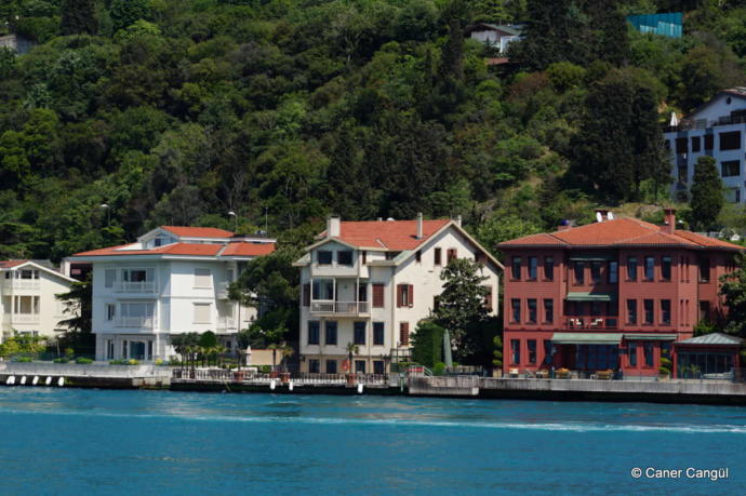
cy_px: 248
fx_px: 2547
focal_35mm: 123
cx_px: 373
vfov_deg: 11.1
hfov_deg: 16.7
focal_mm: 123
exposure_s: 1/400
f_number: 9
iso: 160
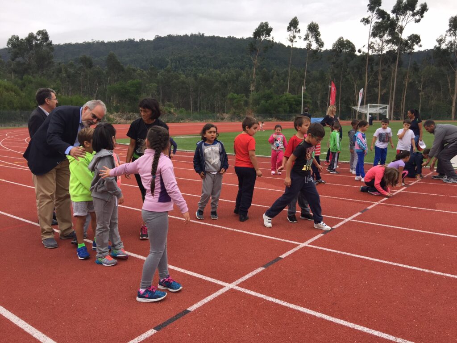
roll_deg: +0.0
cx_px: 228
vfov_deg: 48.2
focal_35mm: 29
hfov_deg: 61.7
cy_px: 172
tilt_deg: -7.4
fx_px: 383
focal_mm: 4.15
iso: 32
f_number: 2.2
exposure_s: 1/520
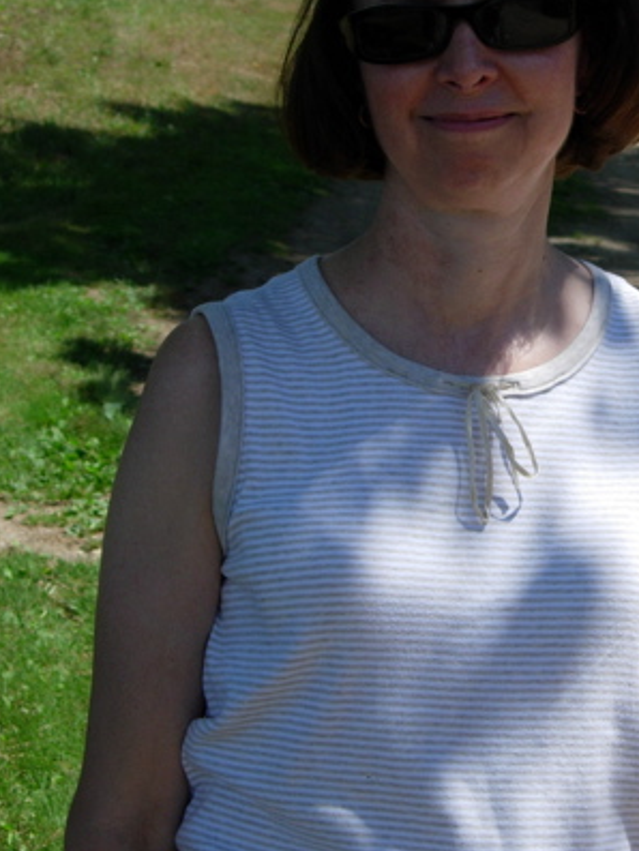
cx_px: 433
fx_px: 2854
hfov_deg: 12.8
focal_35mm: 116
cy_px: 270
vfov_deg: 16.9
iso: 64
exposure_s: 1/966
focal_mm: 14.9
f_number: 3.7
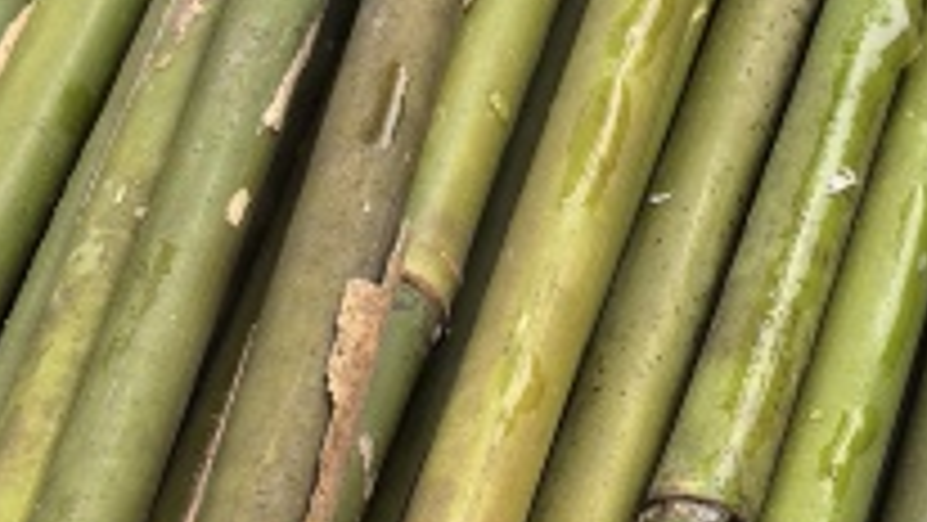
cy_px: 398
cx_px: 1251
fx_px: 3737
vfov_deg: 8.0
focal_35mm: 152
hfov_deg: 13.6
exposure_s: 1/100
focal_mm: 6.98
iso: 160
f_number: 2
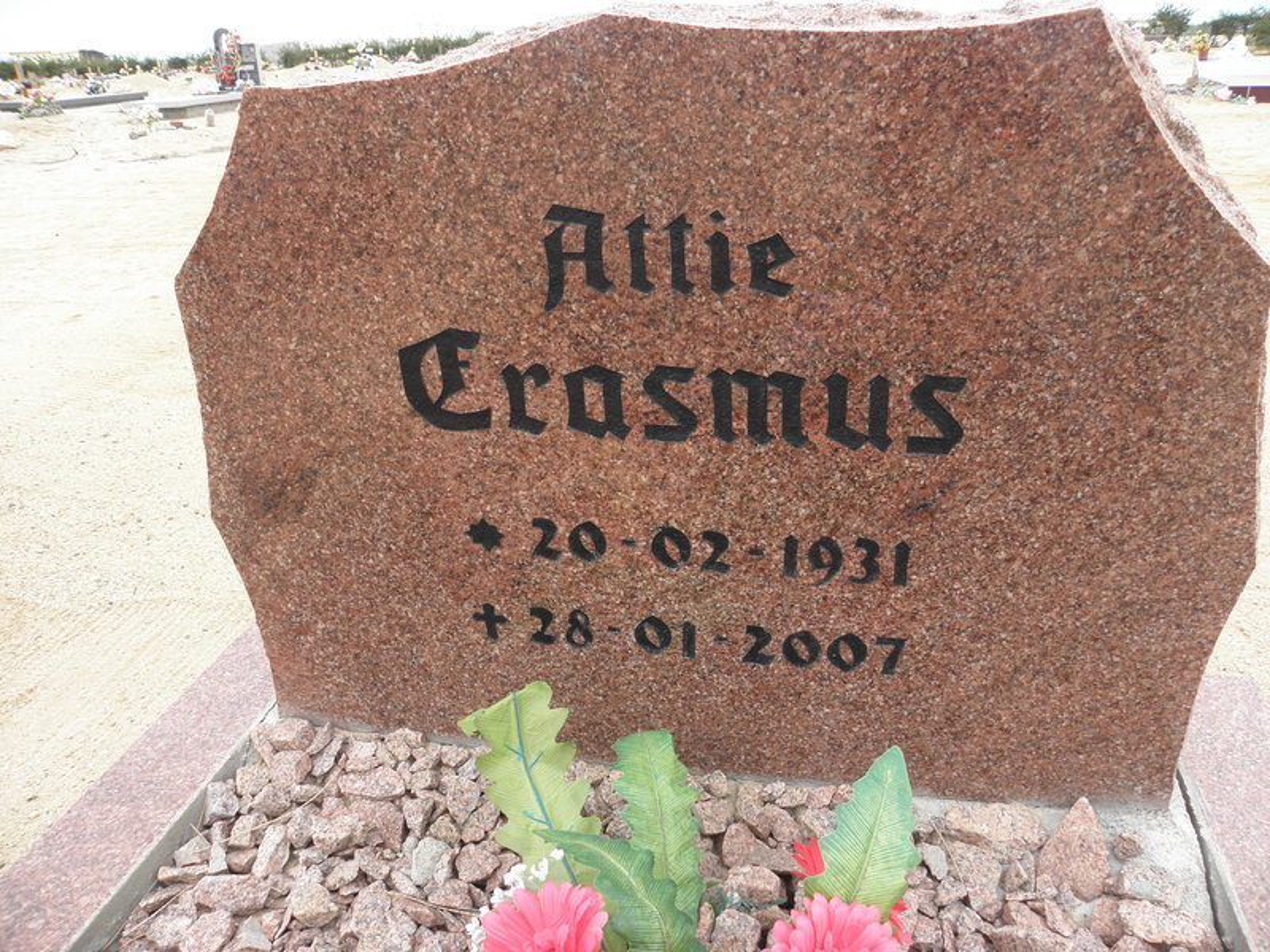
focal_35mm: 26
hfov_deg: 67.3
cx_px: 635
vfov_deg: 53.1
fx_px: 954
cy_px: 476
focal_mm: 4.6
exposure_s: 1/40
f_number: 2.8
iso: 64
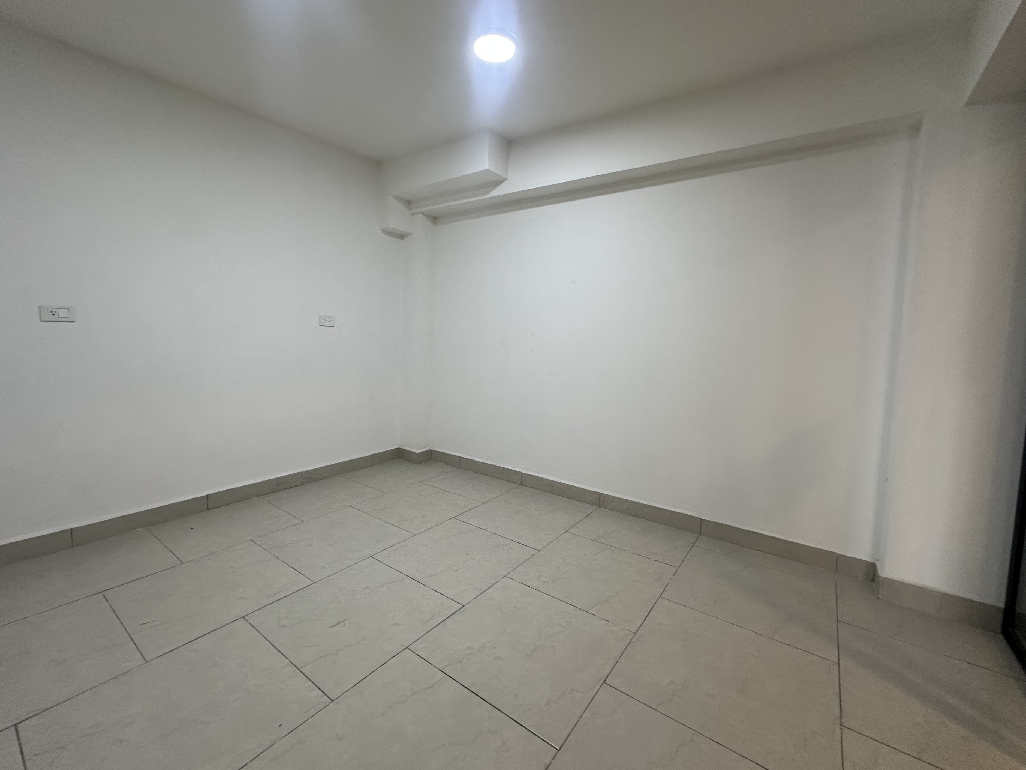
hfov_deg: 98.1
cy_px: 366
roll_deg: -2.7
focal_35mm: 15
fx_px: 445
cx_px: 484
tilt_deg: -4.1
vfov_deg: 81.7
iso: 200
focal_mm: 2.22
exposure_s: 1/120
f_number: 2.2
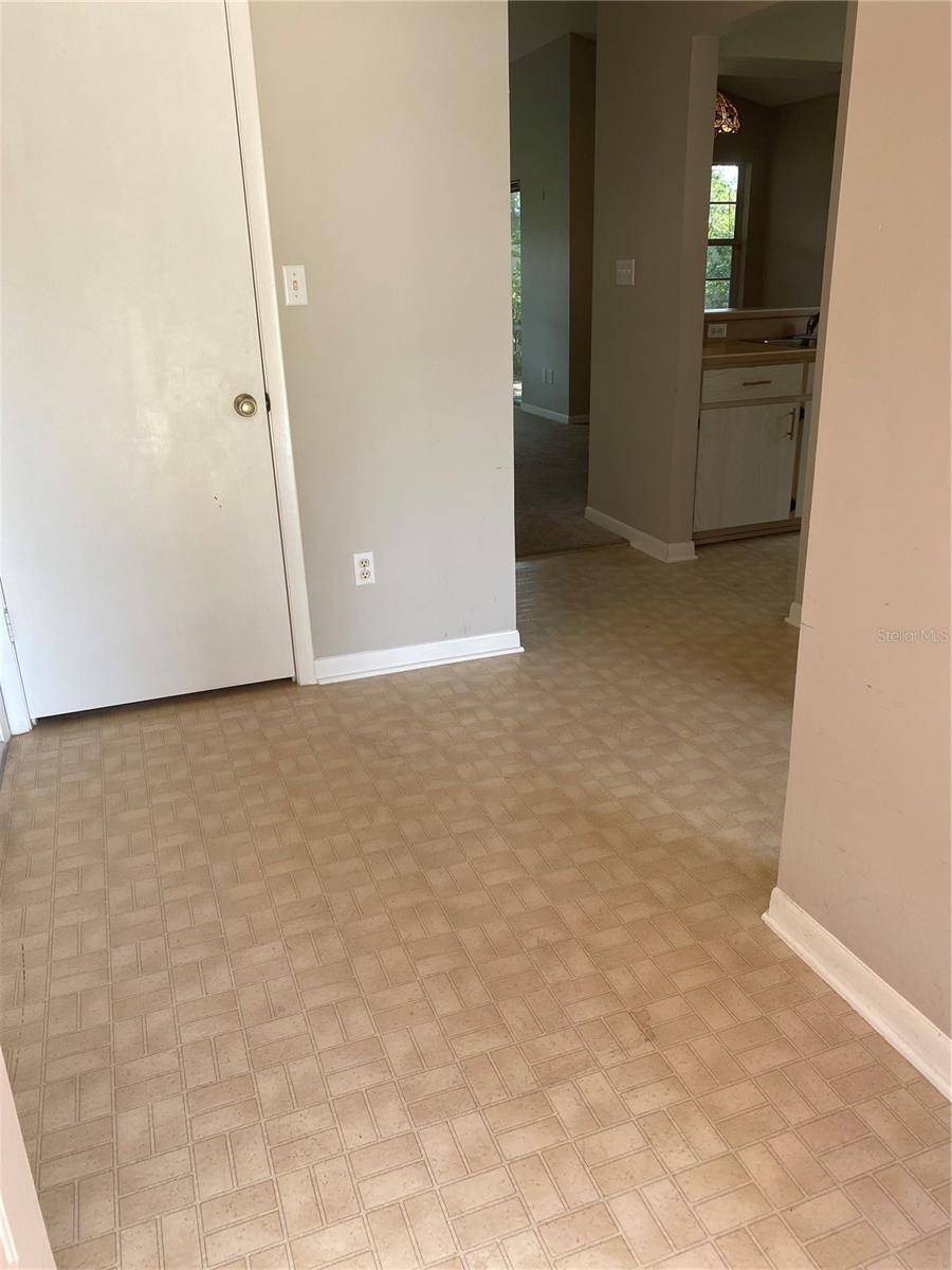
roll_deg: +2.2
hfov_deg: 53.1
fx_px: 953
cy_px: 635
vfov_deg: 67.3
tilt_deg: -20.5
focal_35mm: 26
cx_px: 476
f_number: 1.8
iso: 50
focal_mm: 4.25
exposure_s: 1/120
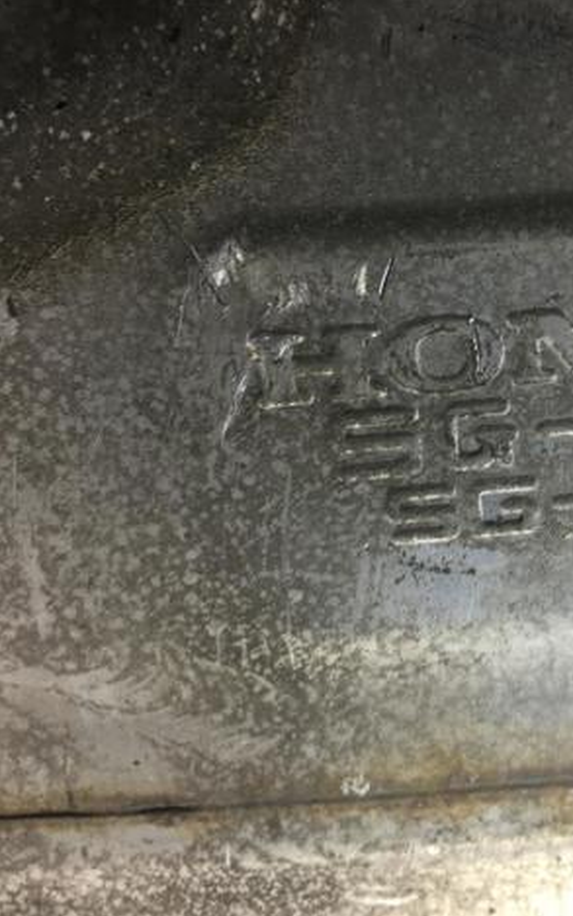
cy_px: 462
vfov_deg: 47.2
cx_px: 497
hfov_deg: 29.5
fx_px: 1048
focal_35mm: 42
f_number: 2.2
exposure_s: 1/50
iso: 32
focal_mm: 4.15
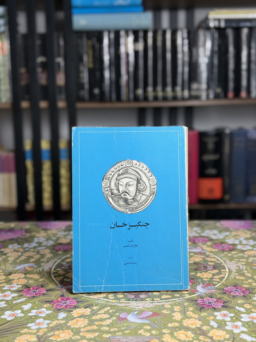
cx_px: 128
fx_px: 473
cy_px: 171
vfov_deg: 39.7
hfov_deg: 30.3
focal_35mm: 48
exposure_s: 1/104
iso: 80
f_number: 1.78
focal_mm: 6.76
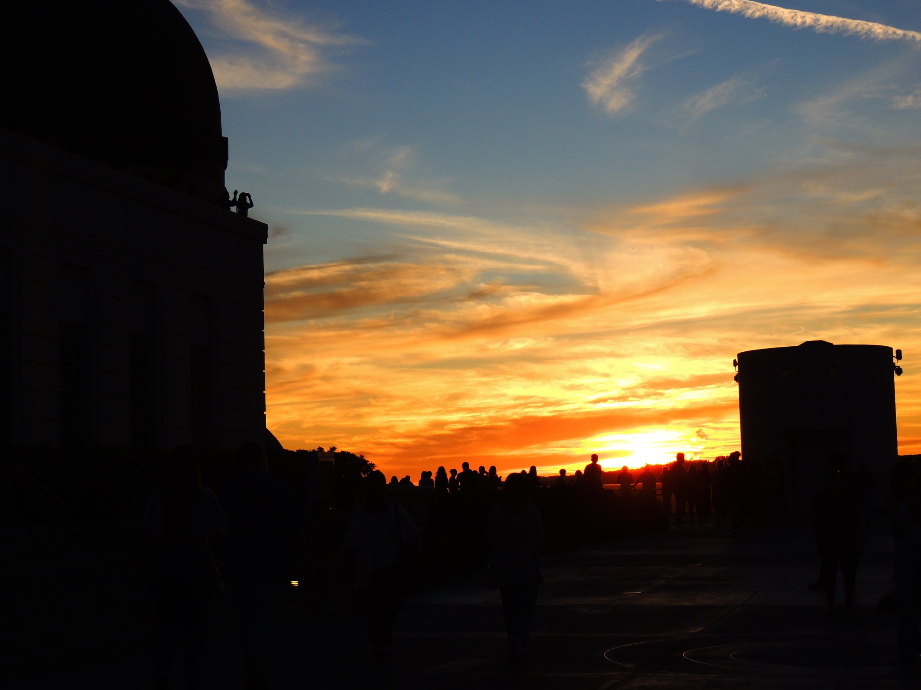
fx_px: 1862
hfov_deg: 27.8
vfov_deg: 21.0
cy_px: 345
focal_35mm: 70
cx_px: 460
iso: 100
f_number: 3.9
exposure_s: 1/640
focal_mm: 12.4
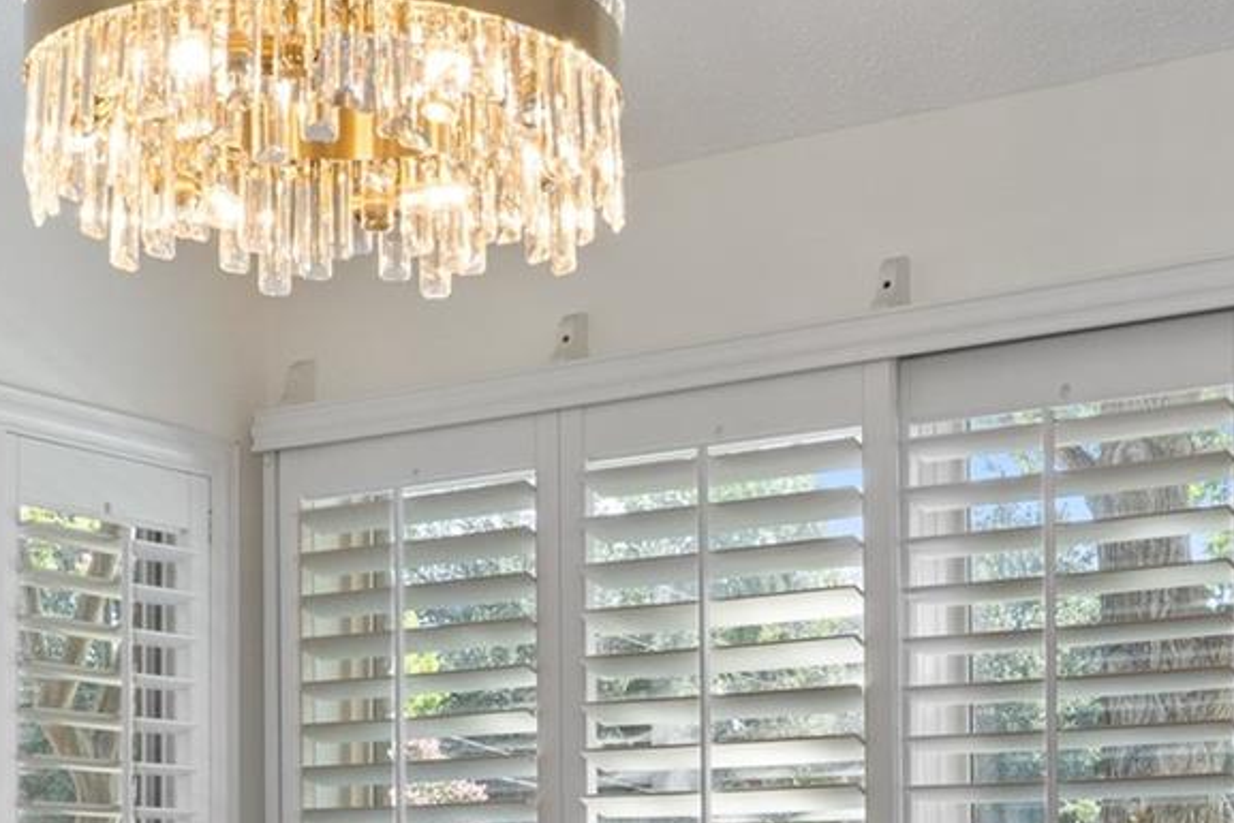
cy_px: 969
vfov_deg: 18.3
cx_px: 725
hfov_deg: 28.4
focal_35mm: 71
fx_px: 2434
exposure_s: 1/2.5
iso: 400
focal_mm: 20
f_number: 10
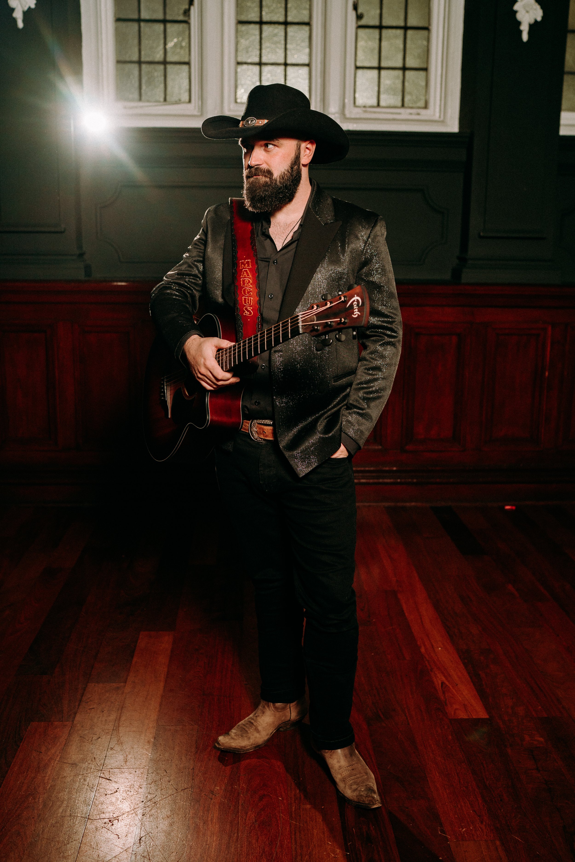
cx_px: 288
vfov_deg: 54.4
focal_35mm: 35
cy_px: 431
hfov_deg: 37.9
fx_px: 838
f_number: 2.8
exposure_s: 1/250
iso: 400
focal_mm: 35
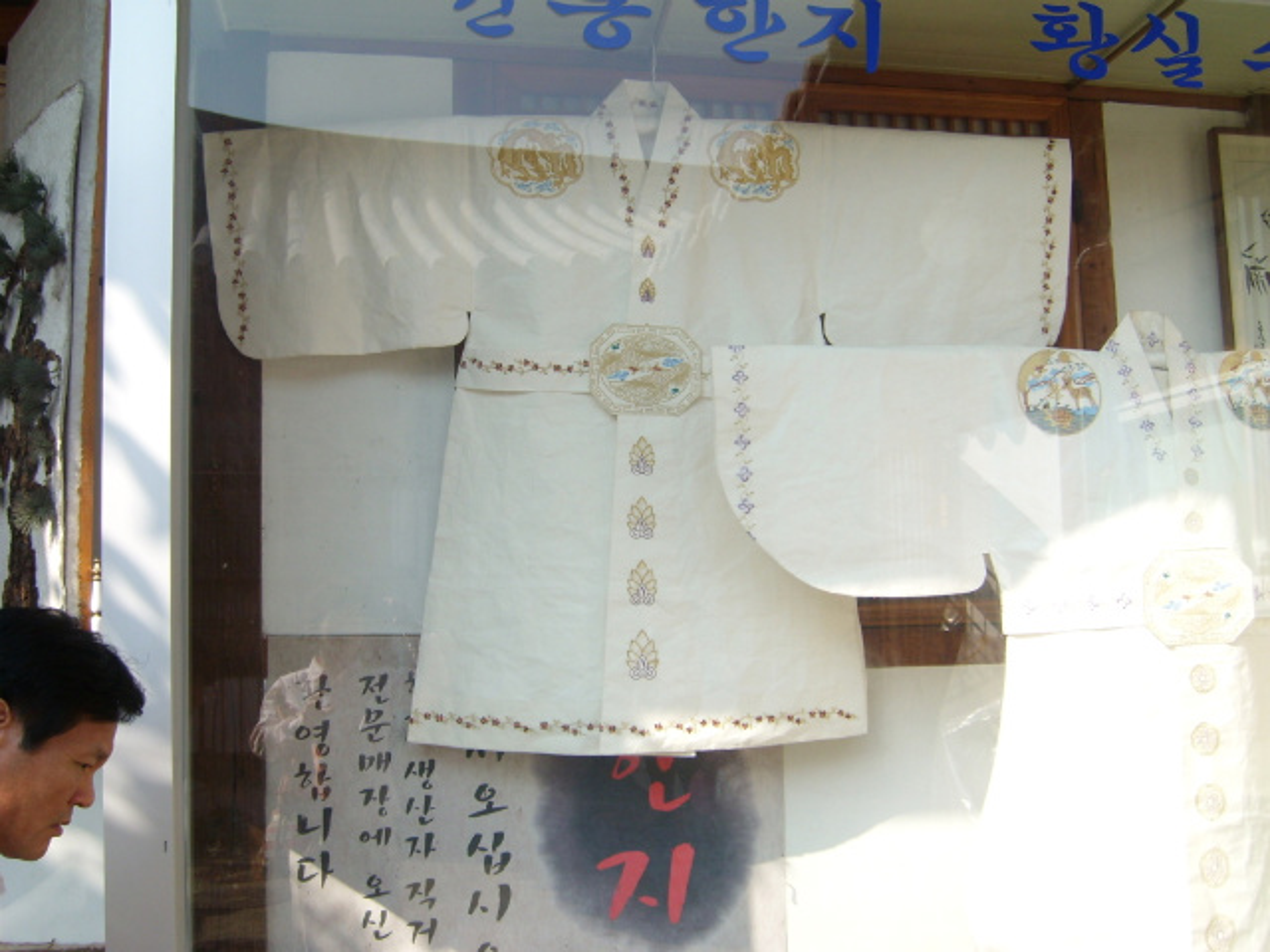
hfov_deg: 52.6
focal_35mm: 35
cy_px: 476
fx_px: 1284
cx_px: 635
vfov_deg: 40.7
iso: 50
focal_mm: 5.8
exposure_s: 1/647
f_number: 2.8
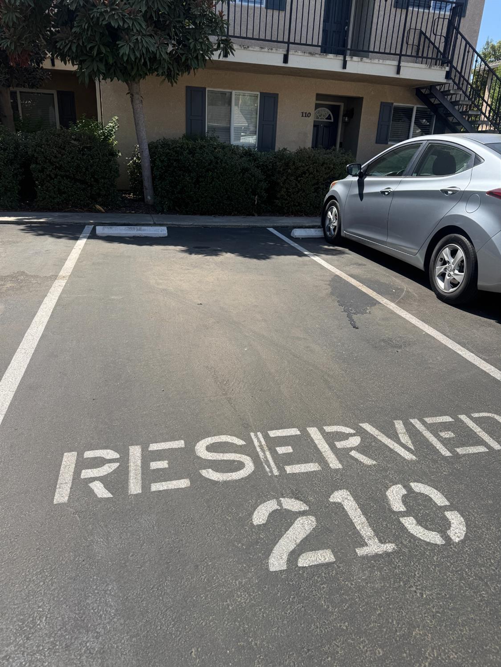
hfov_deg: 56.8
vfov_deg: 71.6
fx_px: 463
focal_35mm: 24
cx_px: 250
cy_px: 334
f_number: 1.78
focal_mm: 6.76
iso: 80
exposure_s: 1/3597
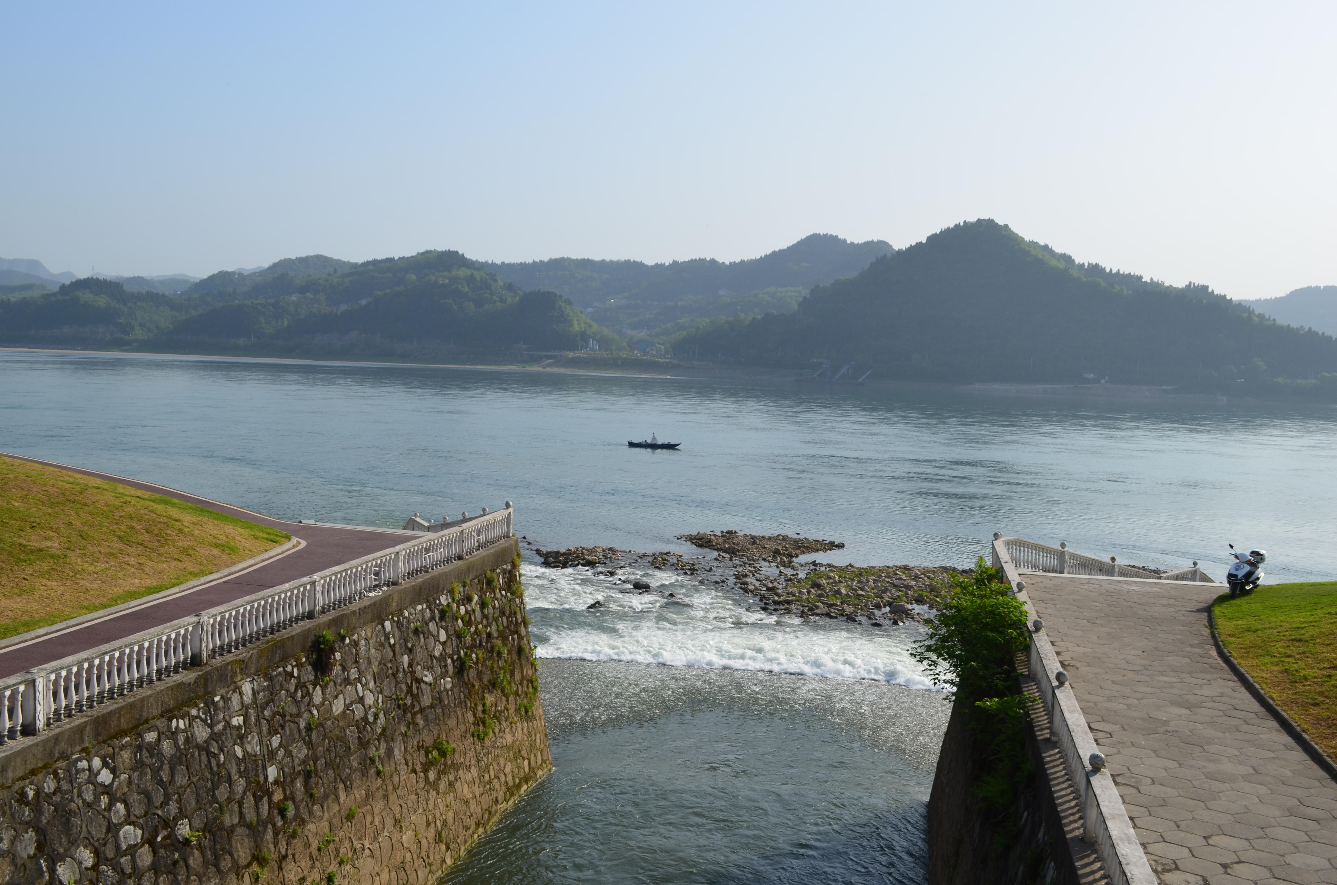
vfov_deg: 36.7
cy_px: 442
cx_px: 668
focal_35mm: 36
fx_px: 1334
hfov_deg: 53.2
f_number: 11
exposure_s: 1/160
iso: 100
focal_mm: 24
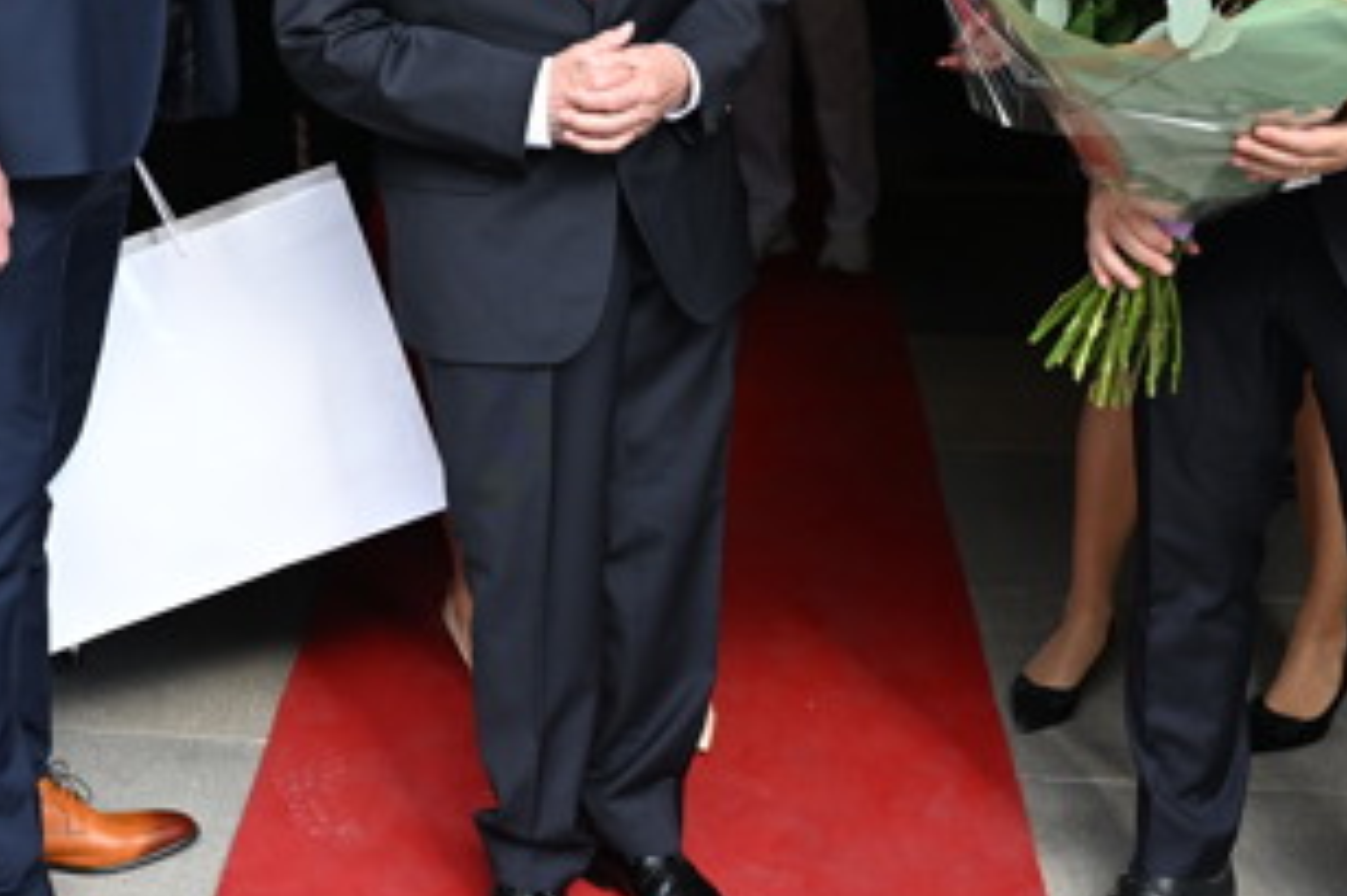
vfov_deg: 20.7
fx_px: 2431
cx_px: 284
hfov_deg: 30.3
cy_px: 179
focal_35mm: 65
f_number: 5.6
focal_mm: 29
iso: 800
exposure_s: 1/400
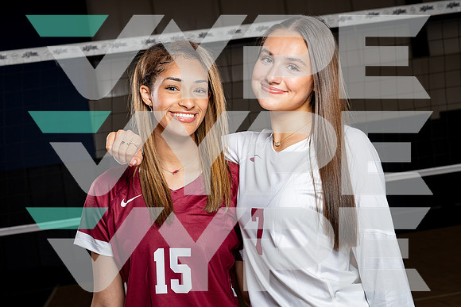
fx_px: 897
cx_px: 230
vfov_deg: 19.5
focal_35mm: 70
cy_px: 154
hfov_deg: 28.8
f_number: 8
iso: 100
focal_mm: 70
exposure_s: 1/250
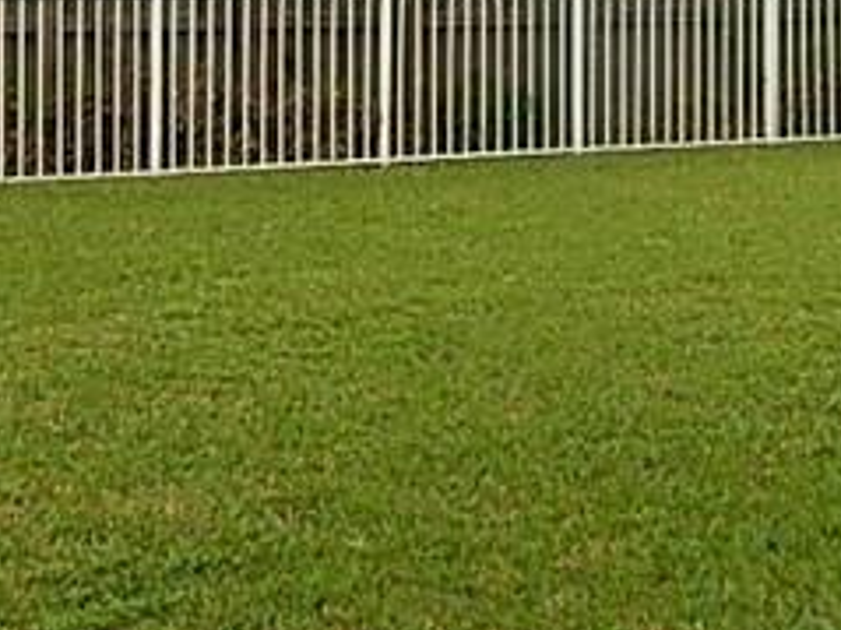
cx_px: 841
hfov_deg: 17.9
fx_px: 2598
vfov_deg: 13.3
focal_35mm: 107
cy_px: -218
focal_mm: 4.5
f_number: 3.7
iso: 125
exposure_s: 1/320
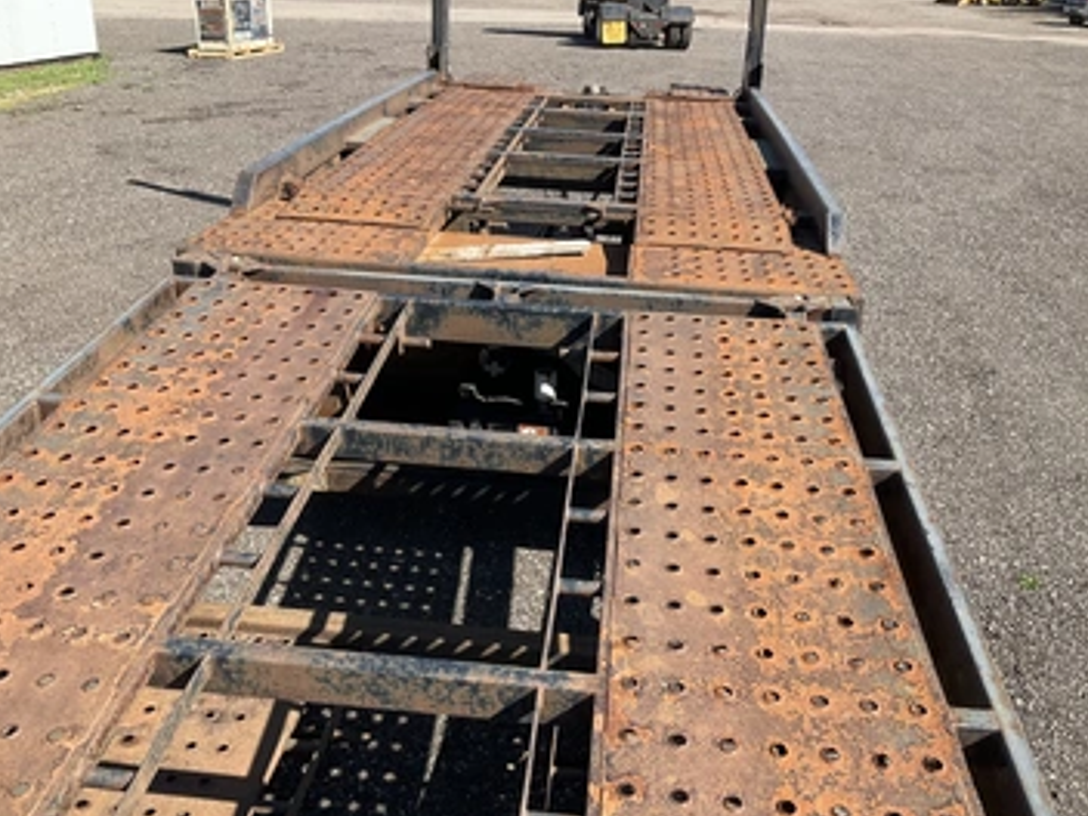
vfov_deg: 42.9
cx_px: 556
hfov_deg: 55.3
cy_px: 436
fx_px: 1037
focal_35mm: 33
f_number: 1.8
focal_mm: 3
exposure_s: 1/770
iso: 25
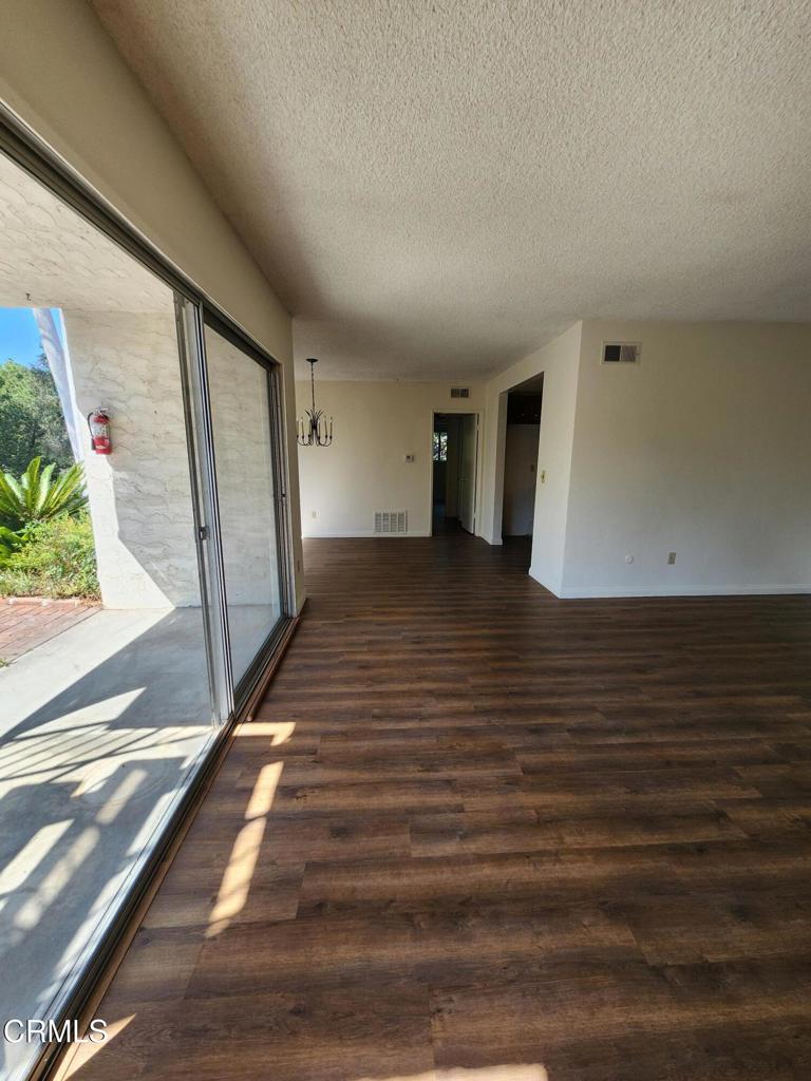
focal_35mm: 13
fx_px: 406
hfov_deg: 89.9
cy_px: 540
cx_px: 406
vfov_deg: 106.2
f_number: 2.2
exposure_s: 1/154
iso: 50
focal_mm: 2.2
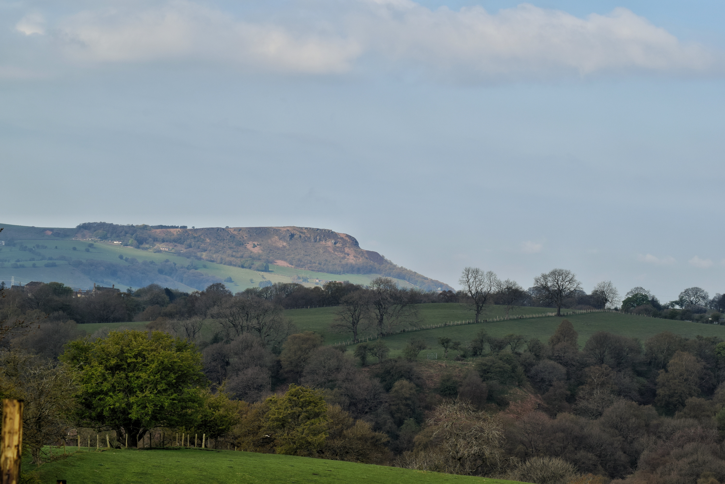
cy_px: 242
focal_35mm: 128
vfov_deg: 10.8
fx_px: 2568
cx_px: 362
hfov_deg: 16.1
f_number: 16
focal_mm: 85
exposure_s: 1/125
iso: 160
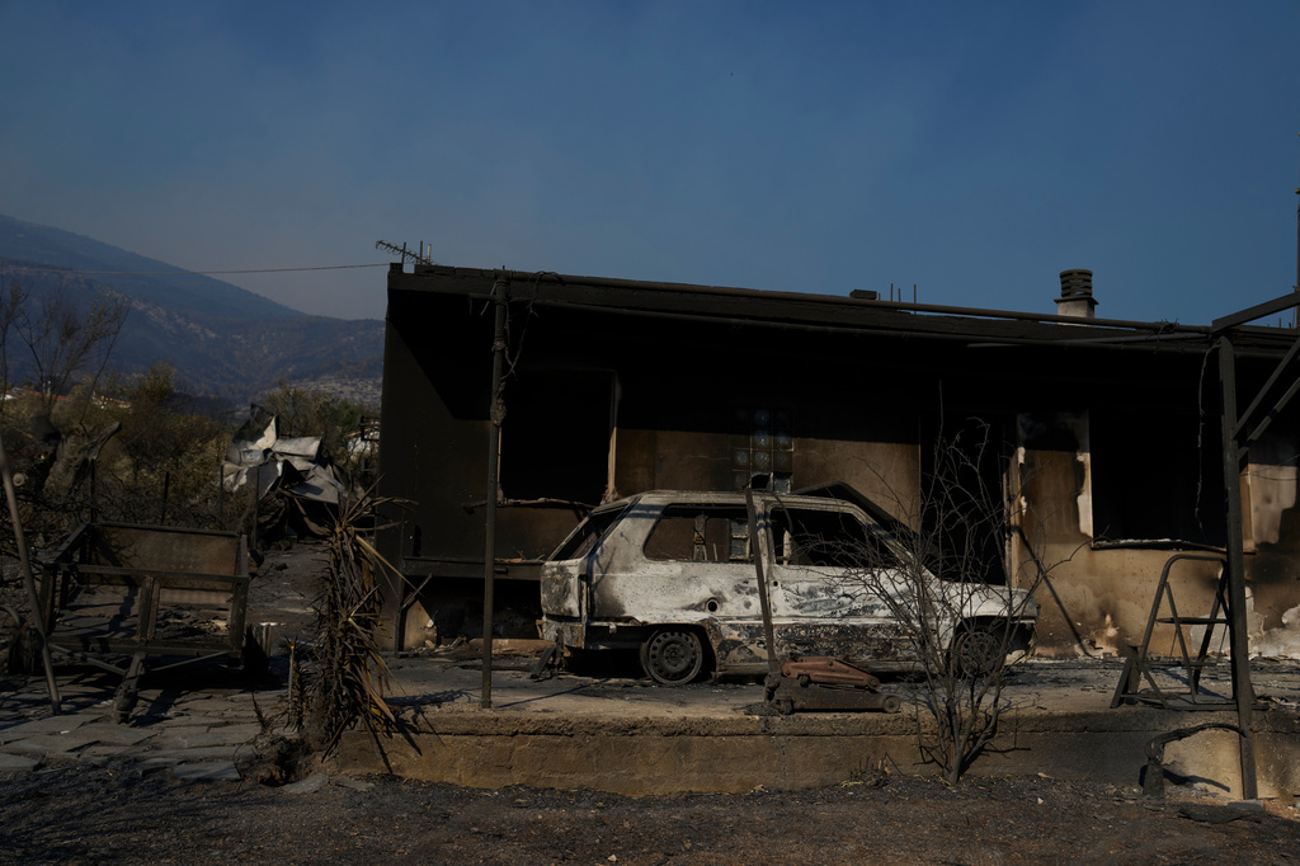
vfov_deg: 43.6
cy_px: 433
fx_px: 1083
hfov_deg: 61.9
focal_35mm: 30
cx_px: 650
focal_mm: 30
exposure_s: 1/2500
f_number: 5
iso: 160
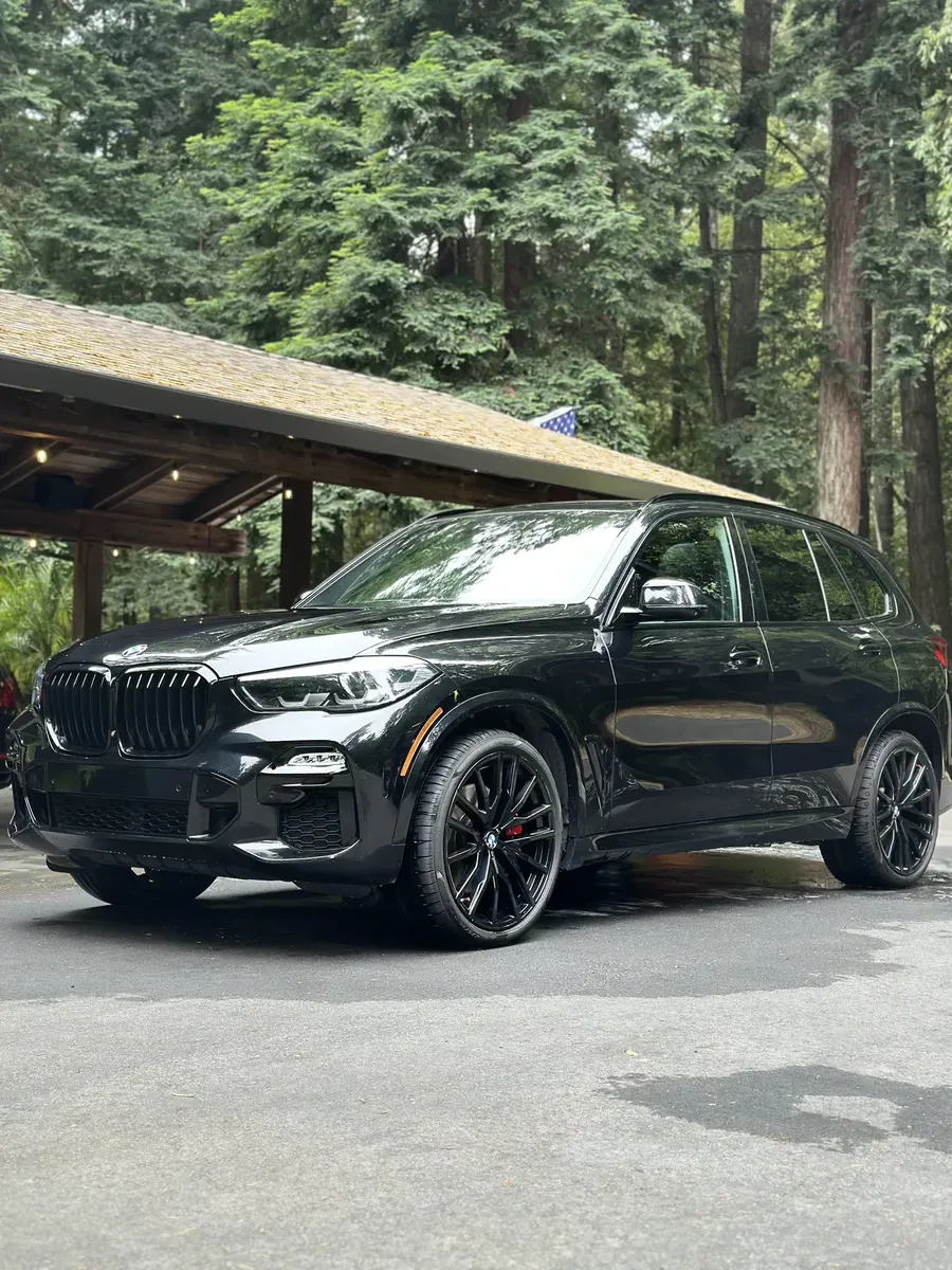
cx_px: 476
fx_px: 1760
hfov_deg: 30.3
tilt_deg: +1.7
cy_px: 635
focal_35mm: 48
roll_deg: -2.5
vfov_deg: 39.7
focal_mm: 6.86
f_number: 1.78
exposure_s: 1/365
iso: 80
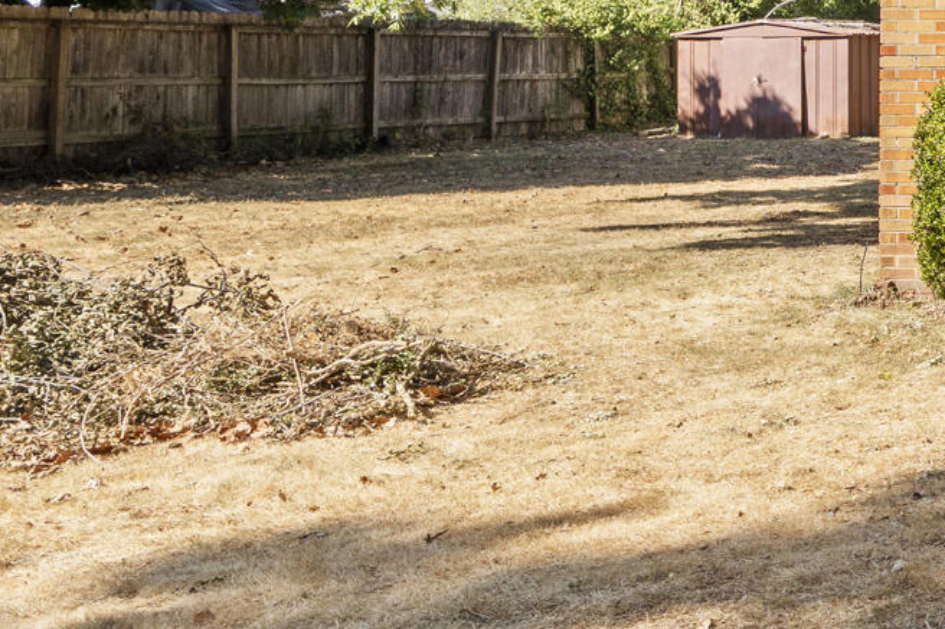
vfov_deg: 21.6
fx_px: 1601
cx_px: 1708
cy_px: 22
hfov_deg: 21.4
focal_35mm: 61
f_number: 8
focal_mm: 16
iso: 320
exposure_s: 1/200
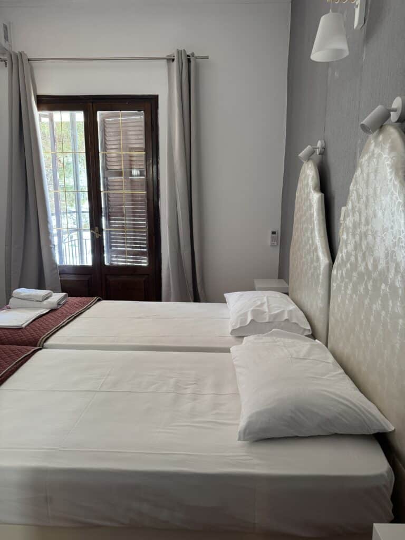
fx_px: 374
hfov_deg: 56.8
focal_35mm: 24
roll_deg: -0.1
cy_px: 270
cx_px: 202
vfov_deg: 71.6
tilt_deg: -8.7
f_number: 1.78
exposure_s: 1/62
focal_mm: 6.76
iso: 200
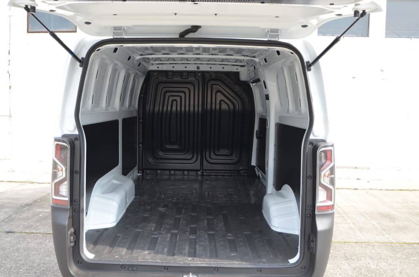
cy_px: 135
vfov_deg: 42.2
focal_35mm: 31
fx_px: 360
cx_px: 196
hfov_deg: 60.3
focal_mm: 18
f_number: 6.3
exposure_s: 1/160
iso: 200
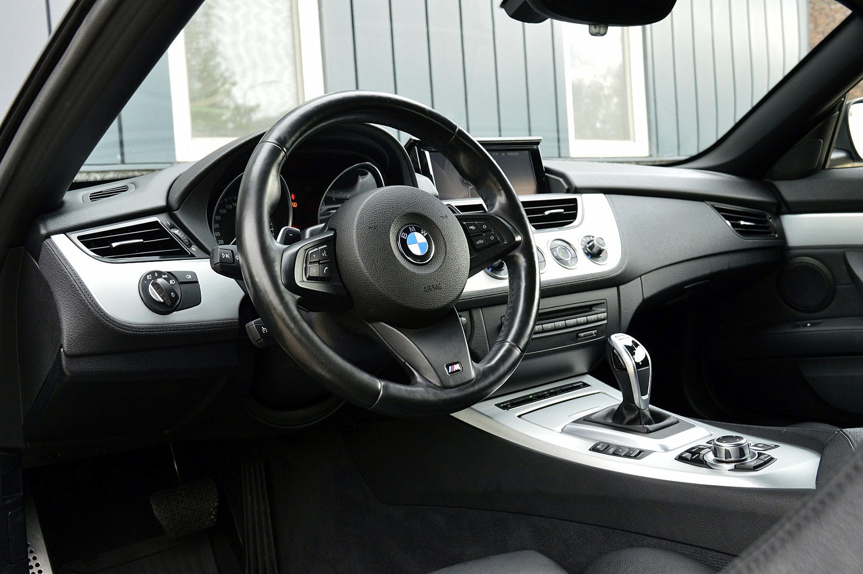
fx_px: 862
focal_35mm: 36
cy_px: 287
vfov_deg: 36.8
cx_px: 432
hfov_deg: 53.2
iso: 800
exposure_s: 1/60
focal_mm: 24
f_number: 7.1
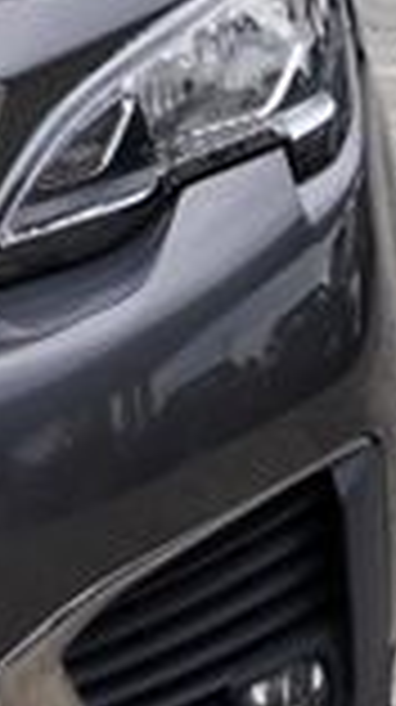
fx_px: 3706
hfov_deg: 5.8
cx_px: -684
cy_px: -130
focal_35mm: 198
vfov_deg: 10.7
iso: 100
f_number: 4.5
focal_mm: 29
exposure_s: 1/80
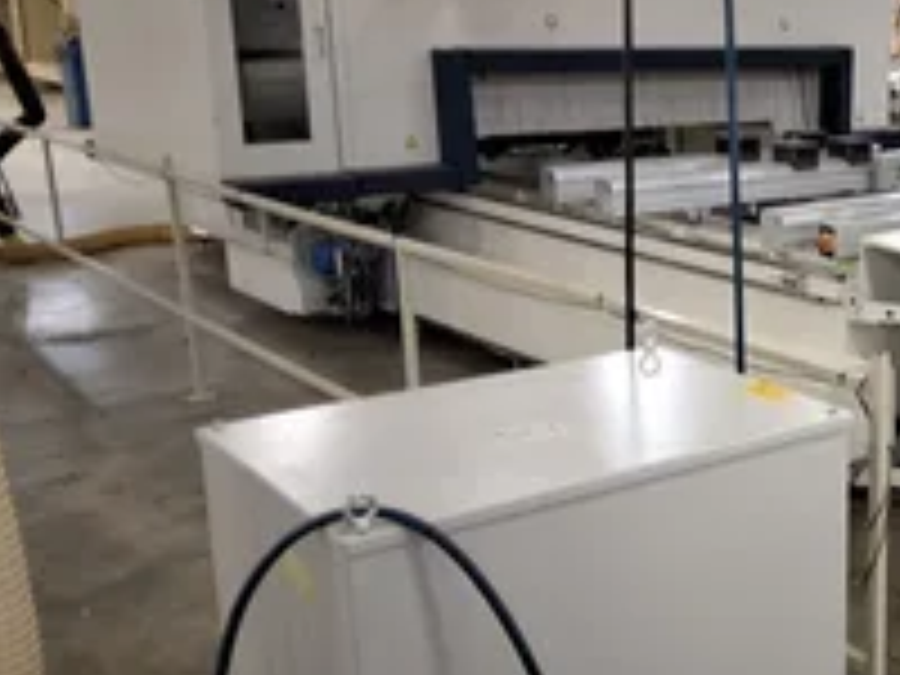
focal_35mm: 50
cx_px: 891
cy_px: 342
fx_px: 1300
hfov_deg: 34.8
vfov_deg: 29.1
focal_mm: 3.08
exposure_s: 1/24
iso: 320
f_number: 2
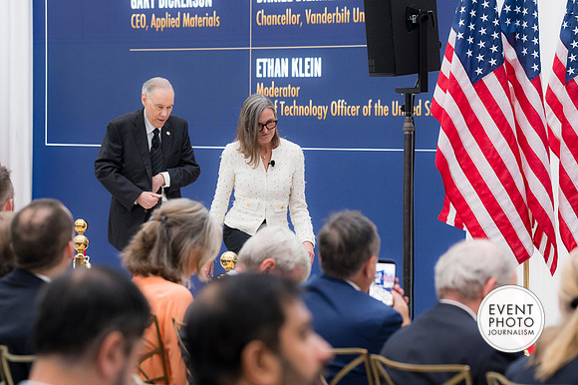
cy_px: 192
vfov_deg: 9.1
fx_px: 2423
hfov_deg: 13.6
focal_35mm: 151
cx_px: 289
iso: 560
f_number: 4
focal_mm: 101
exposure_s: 1/160
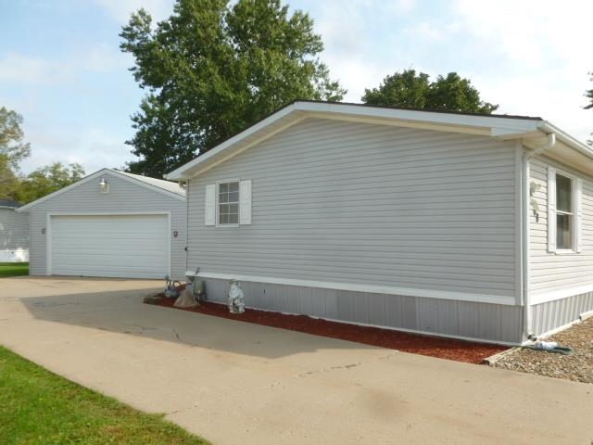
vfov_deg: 49.7
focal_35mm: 28
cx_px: 296
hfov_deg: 63.4
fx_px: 480
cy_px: 222
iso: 100
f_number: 3.3
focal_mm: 5
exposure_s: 1/800
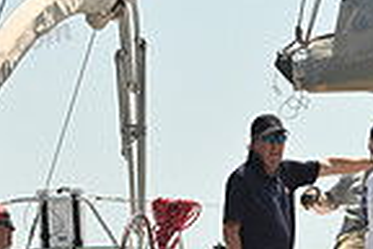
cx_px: 207
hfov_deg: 7.3
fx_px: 2922
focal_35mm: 282
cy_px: 406
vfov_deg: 4.8
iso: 320
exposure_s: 1/1250
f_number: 8
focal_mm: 70
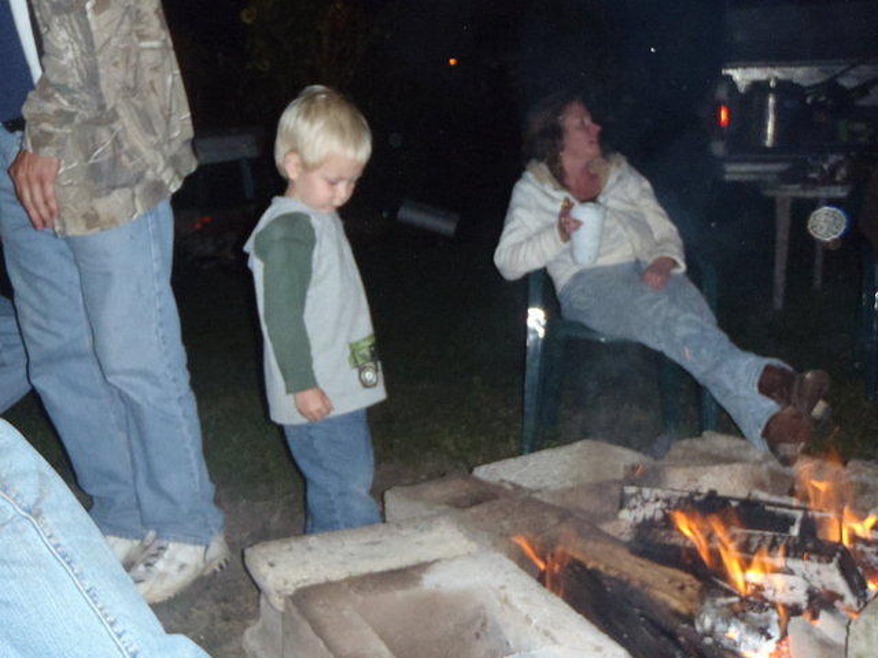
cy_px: 329
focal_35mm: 36
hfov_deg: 51.4
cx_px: 439
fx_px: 913
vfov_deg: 39.7
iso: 400
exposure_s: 1/40
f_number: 4.1
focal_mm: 6.53
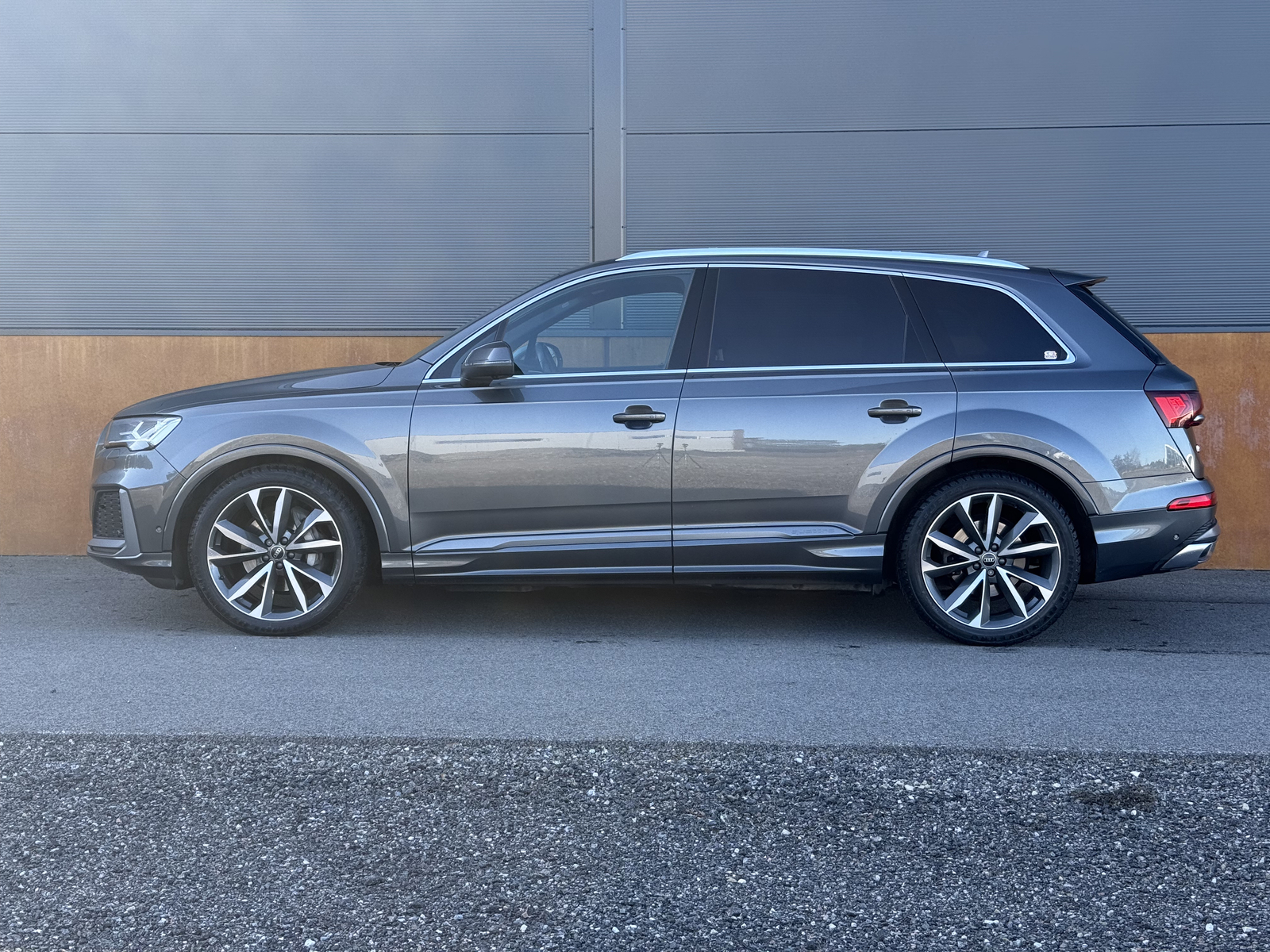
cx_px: 635
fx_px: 1761
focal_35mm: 48
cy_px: 476
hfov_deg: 39.7
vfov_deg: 30.3
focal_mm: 6.76
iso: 64
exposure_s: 1/561
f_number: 1.78
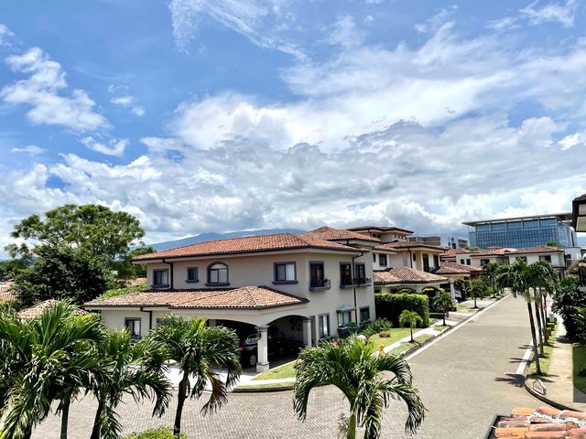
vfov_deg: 53.1
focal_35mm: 26
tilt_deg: +8.3
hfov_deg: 67.3
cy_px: 220
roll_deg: +2.2
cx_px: 293
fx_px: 440
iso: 32
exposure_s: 1/8403
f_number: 1.6
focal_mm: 4.2
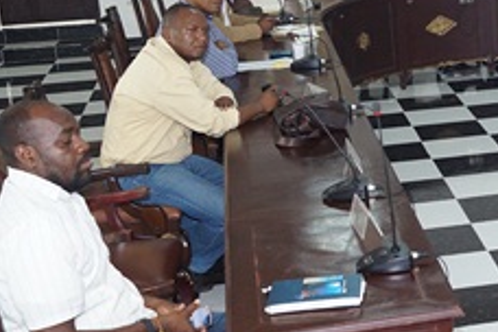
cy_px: 107
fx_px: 1203
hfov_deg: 21.5
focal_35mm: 87
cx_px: 618
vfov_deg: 15.7
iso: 800
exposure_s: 1/60
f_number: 5.6
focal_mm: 22
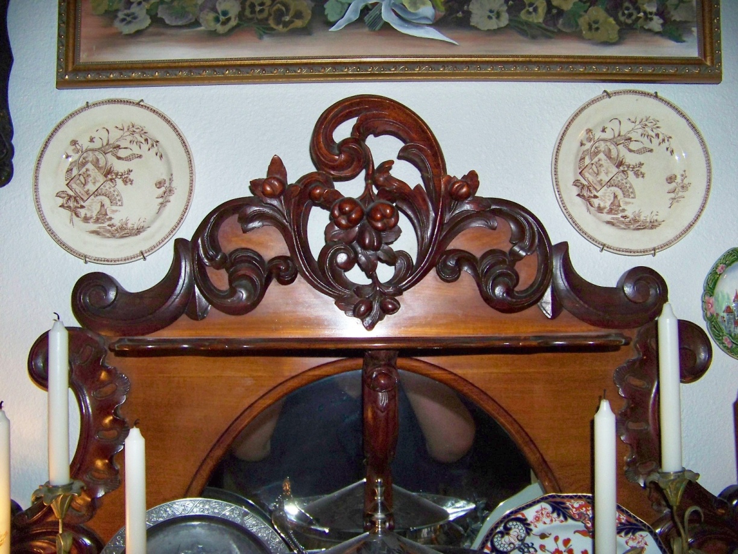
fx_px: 768
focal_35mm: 36
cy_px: 277
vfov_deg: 39.7
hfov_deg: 51.4
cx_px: 369
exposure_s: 1/30
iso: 200
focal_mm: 5.85
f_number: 2.8
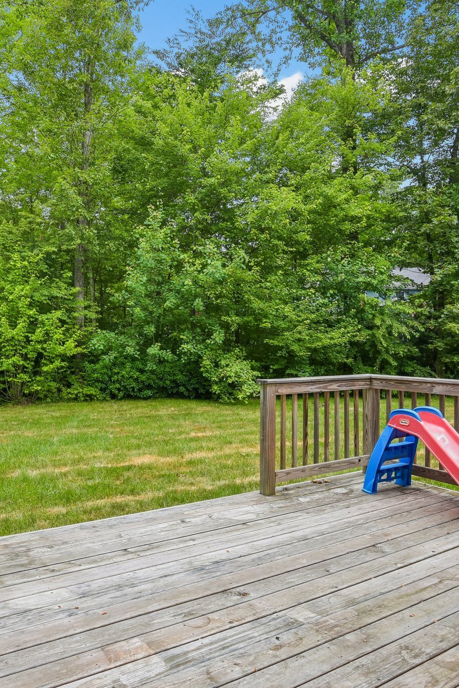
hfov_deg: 49.1
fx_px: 497
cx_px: 172
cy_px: 343
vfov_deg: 69.4
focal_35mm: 26
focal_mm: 17
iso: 400
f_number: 11
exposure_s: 1/100
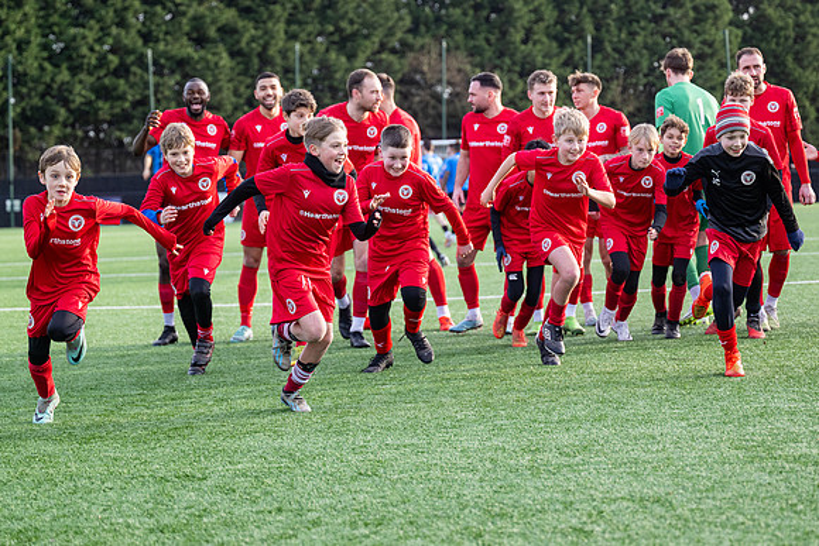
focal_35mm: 103
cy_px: 273
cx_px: 397
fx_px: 2350
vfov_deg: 13.3
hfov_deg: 19.8
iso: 800
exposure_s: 1/1250
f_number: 4
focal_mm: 98
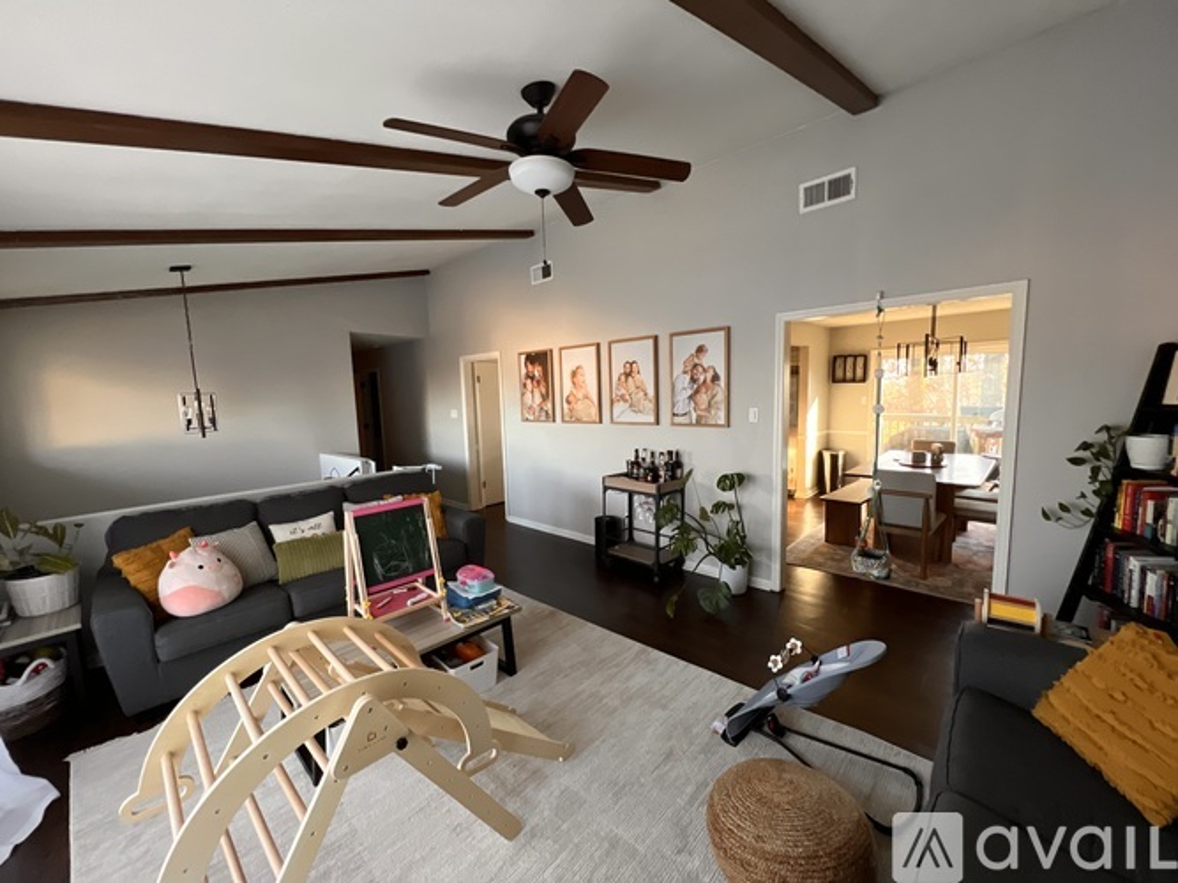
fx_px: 442
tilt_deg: -6.5
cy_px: 442
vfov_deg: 89.9
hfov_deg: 106.2
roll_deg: +1.5
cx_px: 589
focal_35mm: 13
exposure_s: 1/60
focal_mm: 1.57
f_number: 1.8
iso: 320
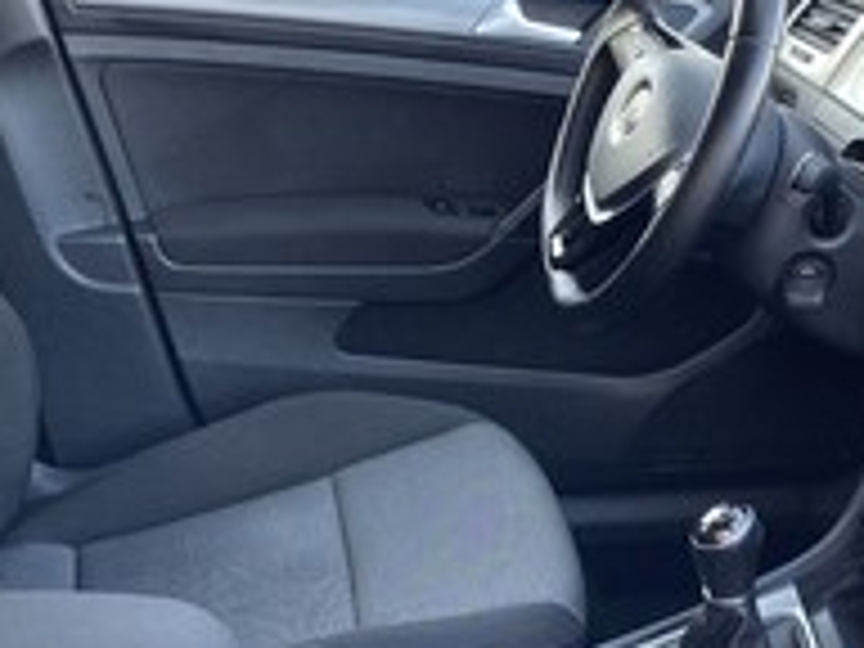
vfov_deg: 20.9
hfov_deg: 27.8
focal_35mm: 69
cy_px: 565
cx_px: 634
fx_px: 1722
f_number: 1.8
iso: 125
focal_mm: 4.25
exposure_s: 1/72
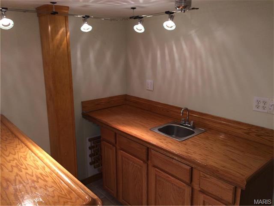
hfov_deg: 61.7
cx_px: 137
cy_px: 103
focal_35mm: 29
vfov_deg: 48.2
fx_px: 230
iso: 64
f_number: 2.2
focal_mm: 4.15
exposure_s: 1/30
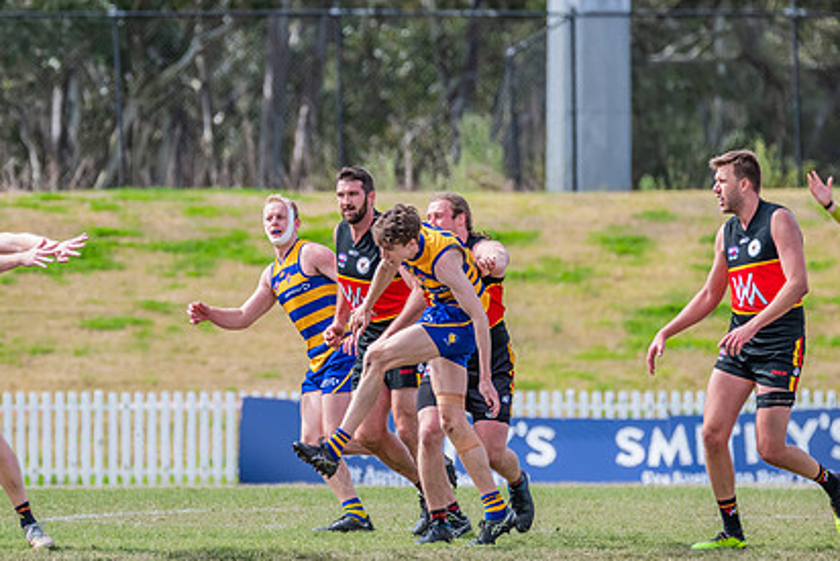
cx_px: 354
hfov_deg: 3.5
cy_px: 404
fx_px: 13934
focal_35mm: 597
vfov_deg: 2.3
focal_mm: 380
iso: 800
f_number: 7.1
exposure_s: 1/1600
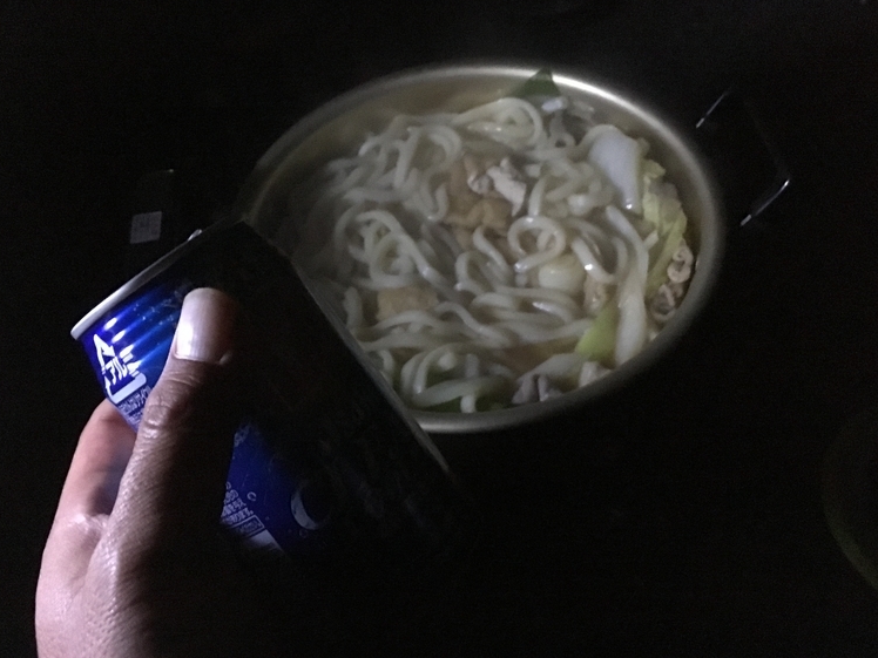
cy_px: 332
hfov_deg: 58.3
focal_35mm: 31
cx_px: 412
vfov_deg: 45.4
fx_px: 786
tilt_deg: -52.4
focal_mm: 4.15
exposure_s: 1/15
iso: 2000
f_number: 2.2
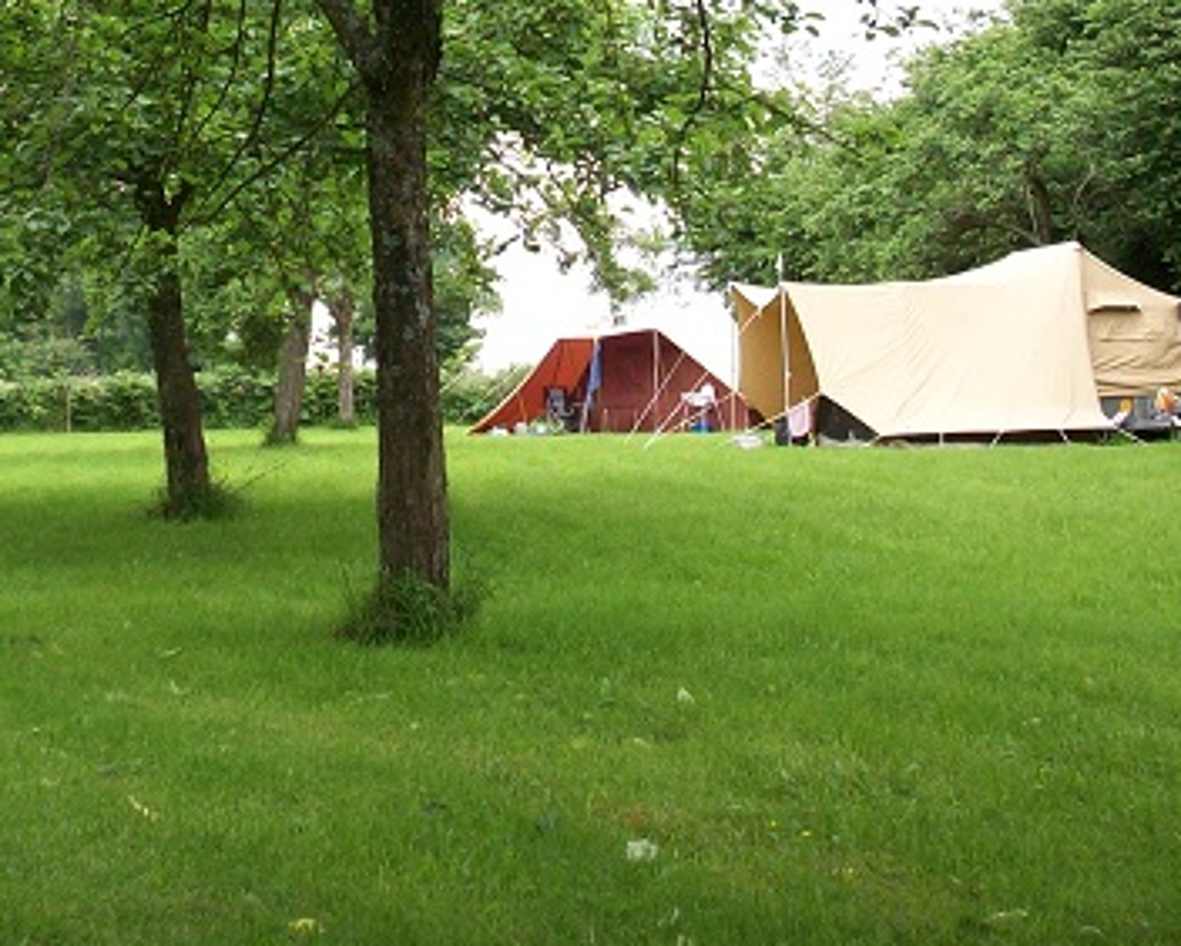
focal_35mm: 82
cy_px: 87
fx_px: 2868
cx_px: 393
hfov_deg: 23.2
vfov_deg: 18.4
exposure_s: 1/218
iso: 80
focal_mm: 6.2
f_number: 2.8
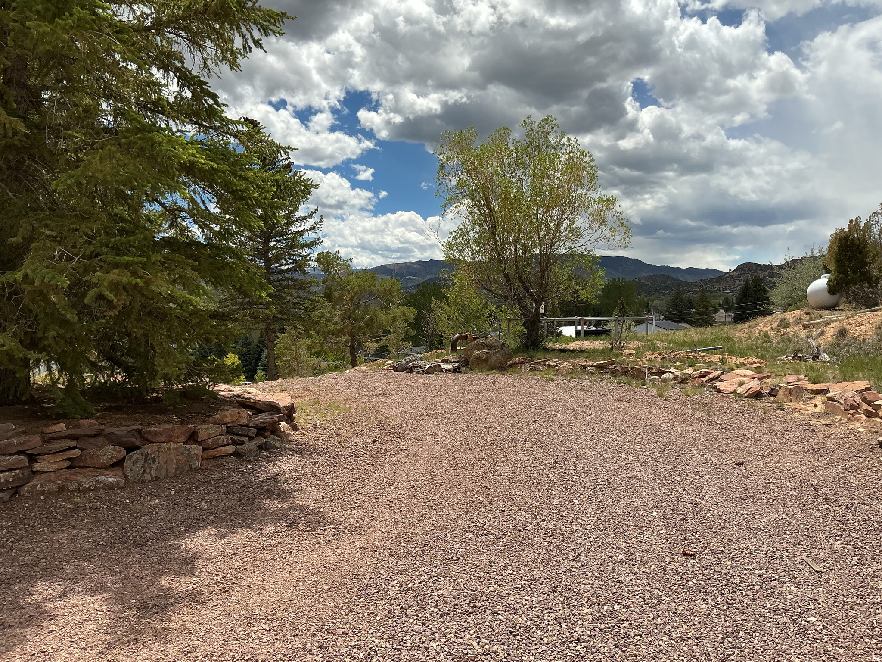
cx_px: 441
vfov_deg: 48.2
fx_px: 739
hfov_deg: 61.7
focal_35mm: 29
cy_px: 331
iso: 25
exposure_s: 1/2959
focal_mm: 3
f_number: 1.8
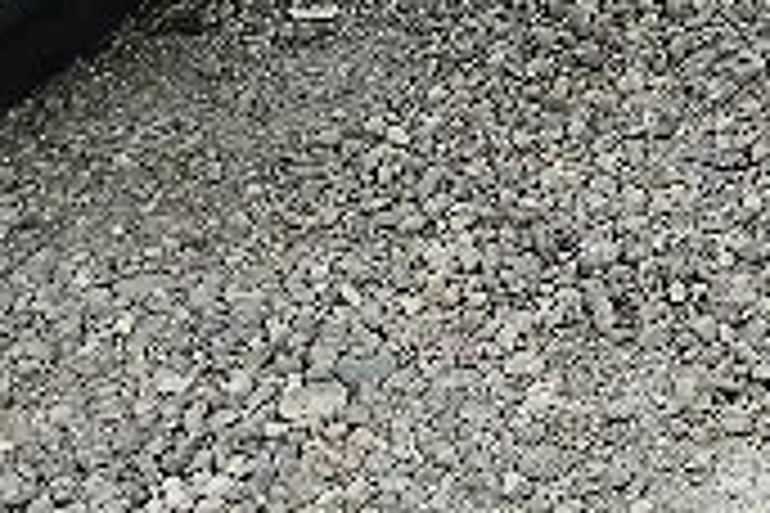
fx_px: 2994
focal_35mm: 140
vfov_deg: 9.1
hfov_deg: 13.8
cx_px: 1162
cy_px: -603
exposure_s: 1/101
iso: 250
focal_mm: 5.4
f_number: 1.8
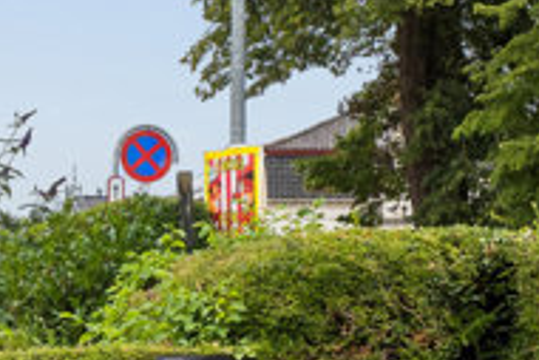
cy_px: 336
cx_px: 332
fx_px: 1844
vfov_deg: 11.1
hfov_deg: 16.6
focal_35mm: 123
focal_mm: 19.5
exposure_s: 1/200
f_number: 8
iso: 200
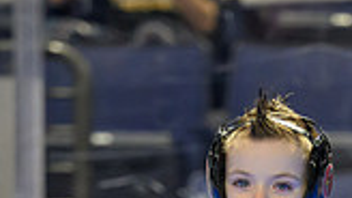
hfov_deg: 3.6
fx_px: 5634
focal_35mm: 604
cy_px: 540
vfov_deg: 2.0
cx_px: 221
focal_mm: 125
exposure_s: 1/500
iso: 2000
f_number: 2.8
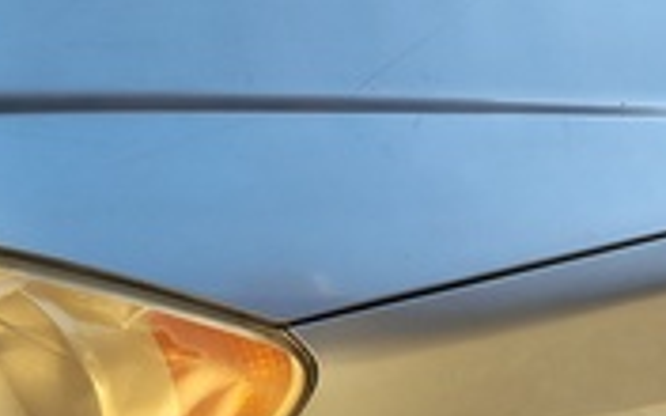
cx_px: 482
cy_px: -100
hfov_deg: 30.6
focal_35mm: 66
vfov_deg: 18.5
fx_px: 1198
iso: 100
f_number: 1.8
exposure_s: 1/219
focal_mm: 5.56
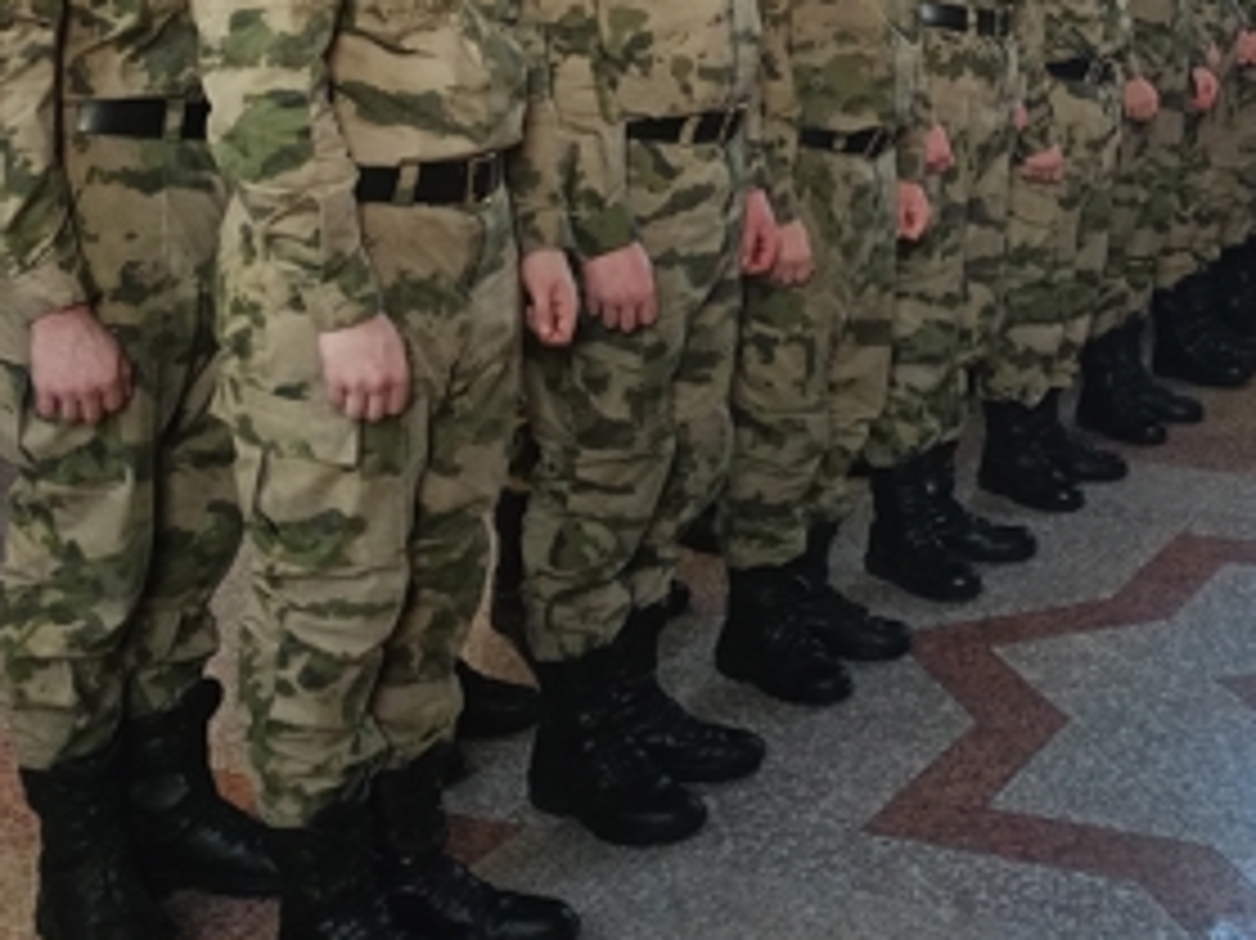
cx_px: 1051
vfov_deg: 21.1
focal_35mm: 67
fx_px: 2430
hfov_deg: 28.2
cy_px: -36
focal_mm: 4.7
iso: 2900
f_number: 1.79
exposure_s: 1/100
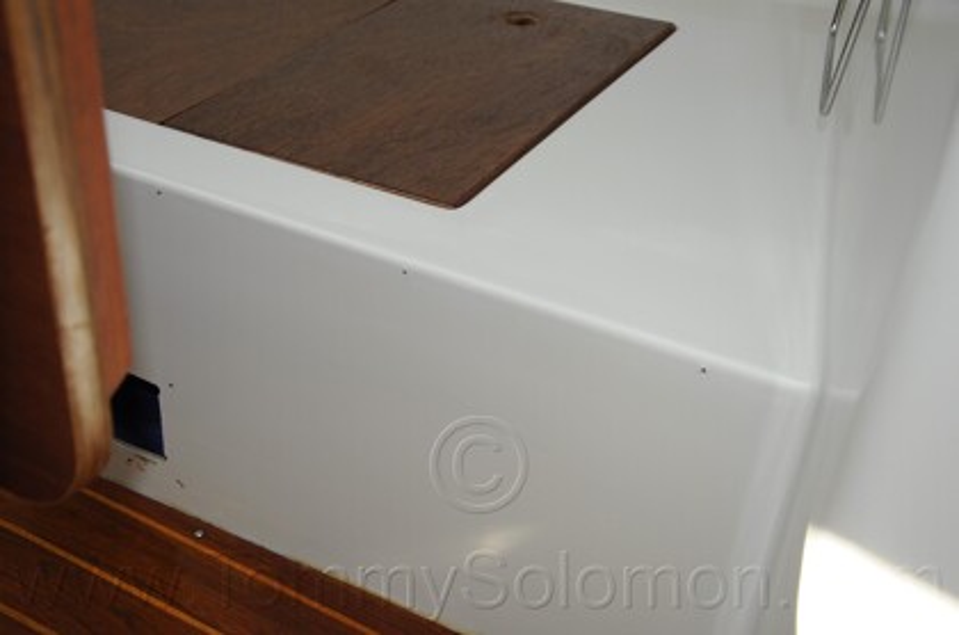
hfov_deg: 41.2
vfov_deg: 27.9
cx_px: 480
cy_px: 318
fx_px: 1276
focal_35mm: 48
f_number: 5.6
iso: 400
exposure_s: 1/200
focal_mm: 32
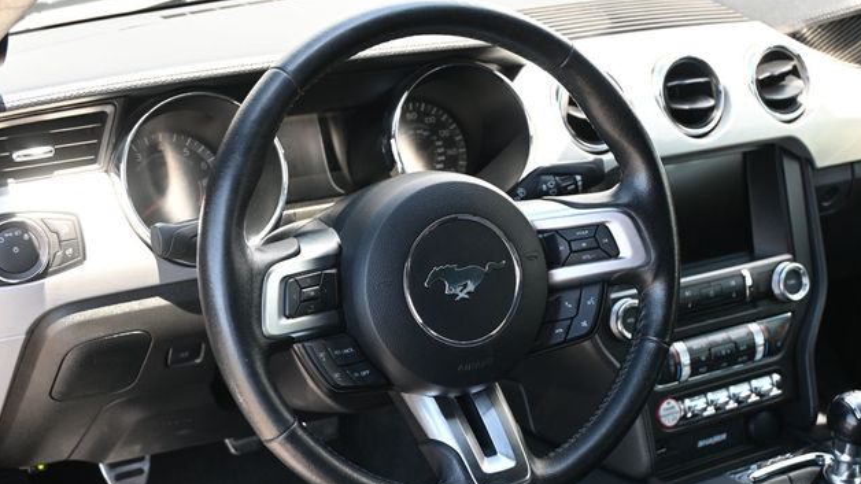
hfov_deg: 42.3
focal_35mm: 49
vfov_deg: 24.5
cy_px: 267
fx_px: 1114
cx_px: 436
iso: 560
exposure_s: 1/125
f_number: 4.8
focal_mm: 30.5
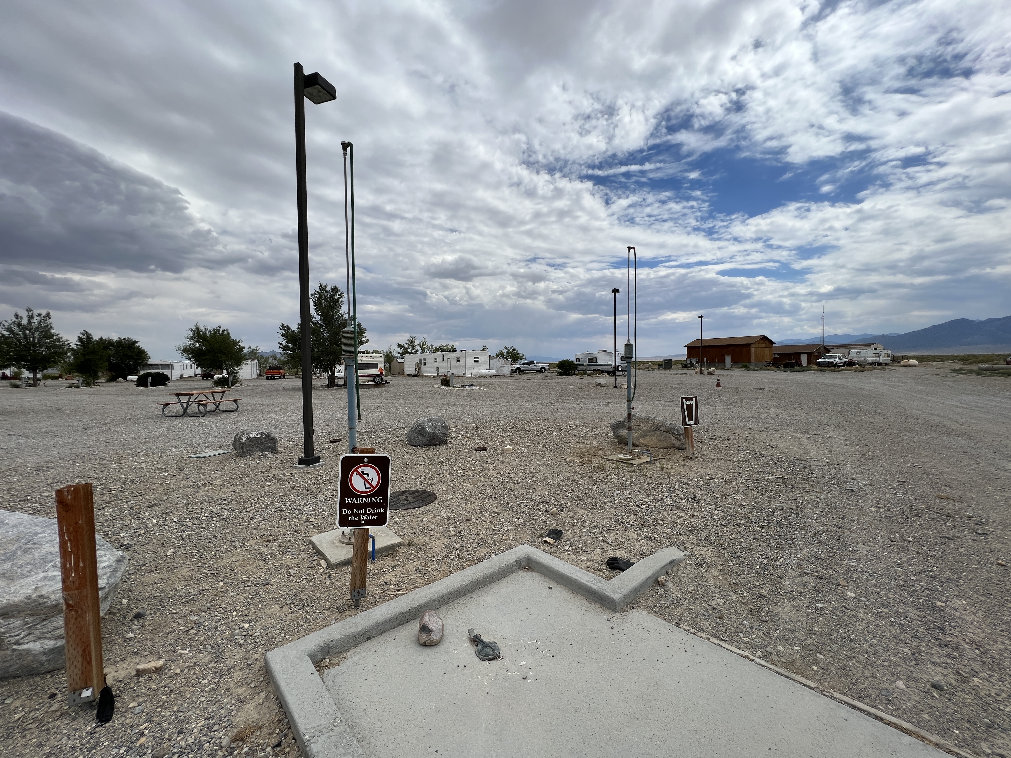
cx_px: 506
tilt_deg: -2.0
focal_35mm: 13
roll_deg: +1.2
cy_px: 379
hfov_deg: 106.2
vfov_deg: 89.9
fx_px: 380
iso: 32
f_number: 1.8
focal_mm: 1.57
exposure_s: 1/4386
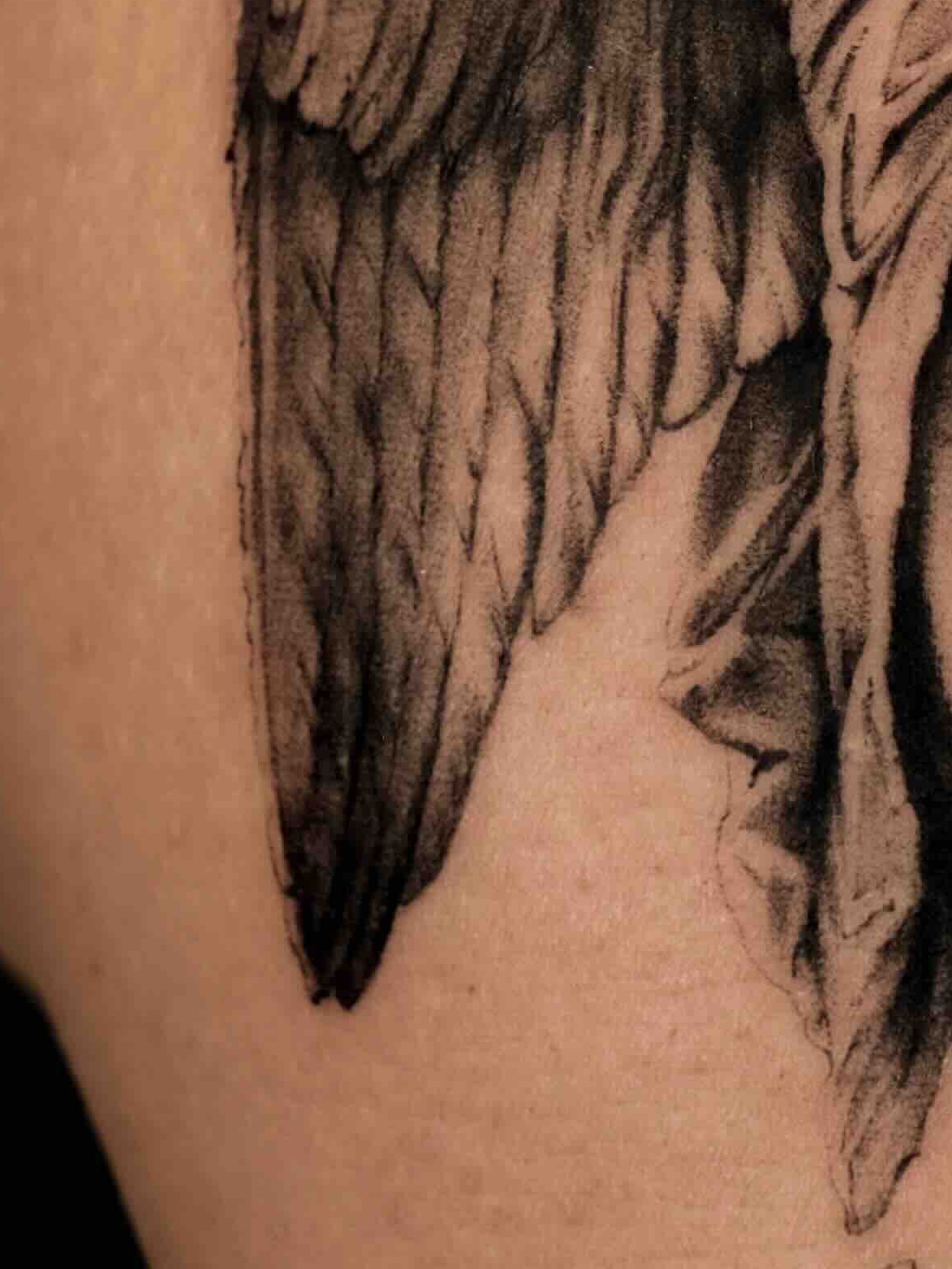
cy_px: -287
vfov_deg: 9.7
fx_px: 7334
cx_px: 1014
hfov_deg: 7.4
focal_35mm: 200
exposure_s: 1/60
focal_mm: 35
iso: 160
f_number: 3.6
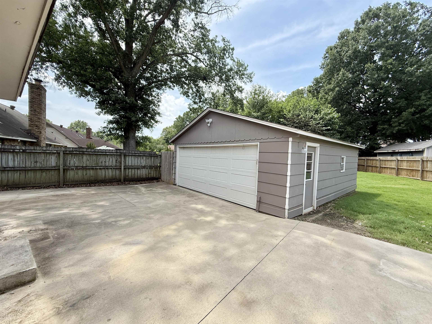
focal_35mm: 14
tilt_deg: -1.7
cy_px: 162
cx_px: 216
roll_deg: -1.8
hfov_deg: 102.1
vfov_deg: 85.7
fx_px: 175
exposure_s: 1/1001
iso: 64
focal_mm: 2.22
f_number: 2.2
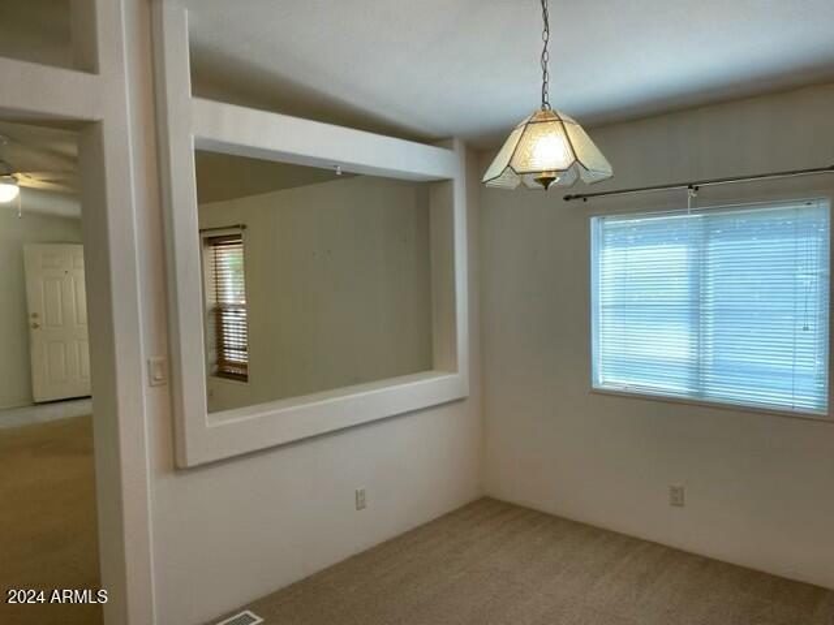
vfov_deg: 53.1
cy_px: 312
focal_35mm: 26
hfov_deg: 67.3
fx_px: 626
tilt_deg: -4.4
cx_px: 417
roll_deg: +1.5
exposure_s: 1/120
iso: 100
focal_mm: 4.2
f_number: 1.6
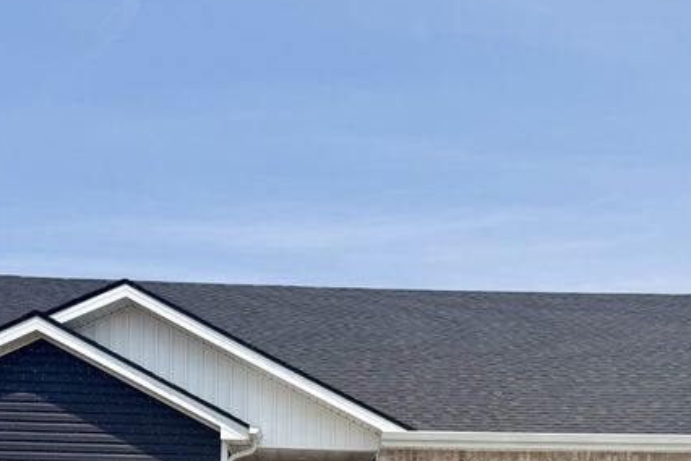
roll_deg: -0.9
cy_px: 523
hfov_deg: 33.4
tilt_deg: +5.2
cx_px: 344
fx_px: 1152
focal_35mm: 60
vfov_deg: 21.3
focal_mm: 6.76
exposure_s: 1/6711
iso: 80
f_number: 1.78
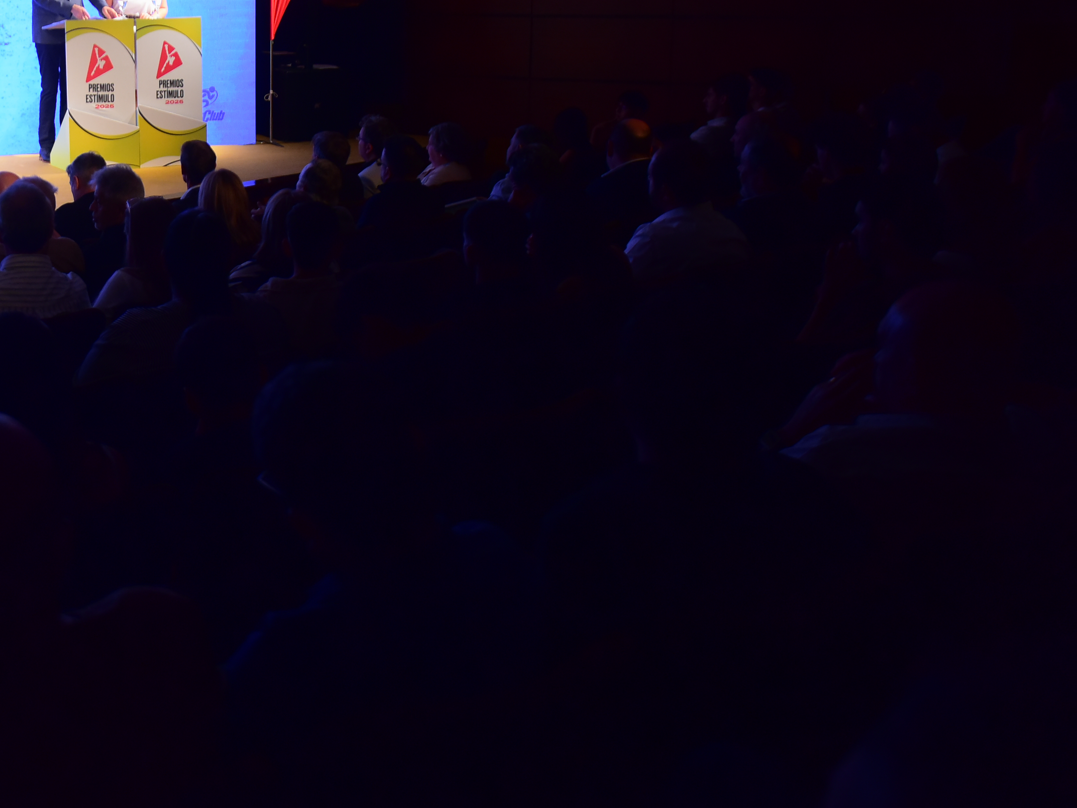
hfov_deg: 36.6
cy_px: 305
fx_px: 1556
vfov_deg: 29.0
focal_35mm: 50
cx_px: 180
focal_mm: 31
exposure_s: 1/160
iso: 2000
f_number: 2.8
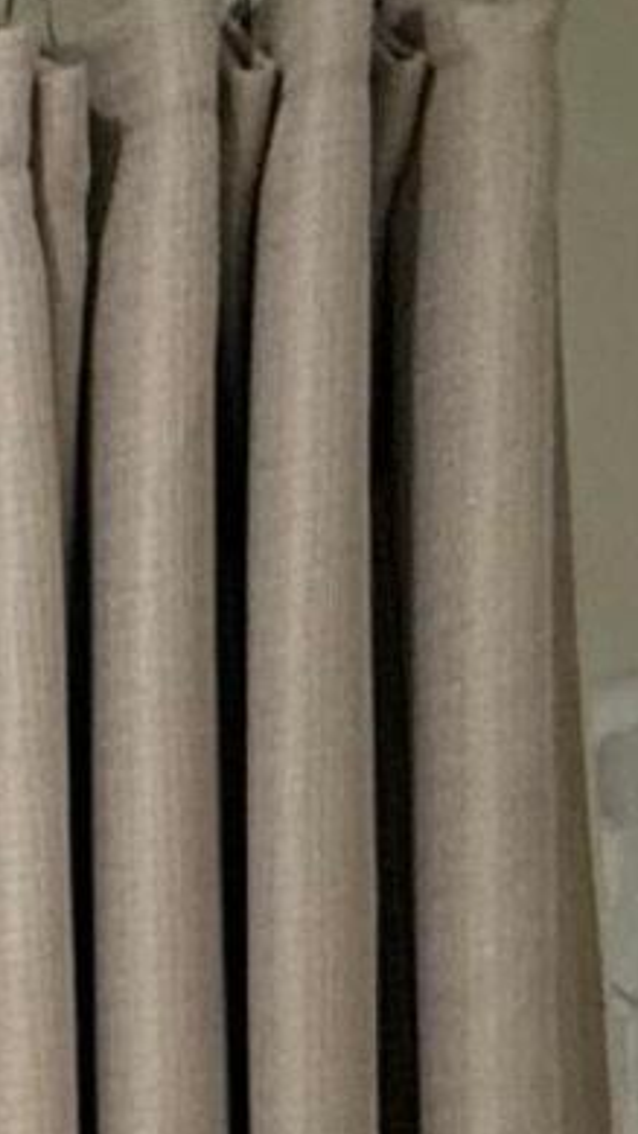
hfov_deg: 7.1
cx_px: -2127
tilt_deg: -2.0
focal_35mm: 113
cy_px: 2052
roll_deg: +4.1
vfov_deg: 16.0
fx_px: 3396
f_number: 2.2
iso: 125
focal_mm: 2.22
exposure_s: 1/120
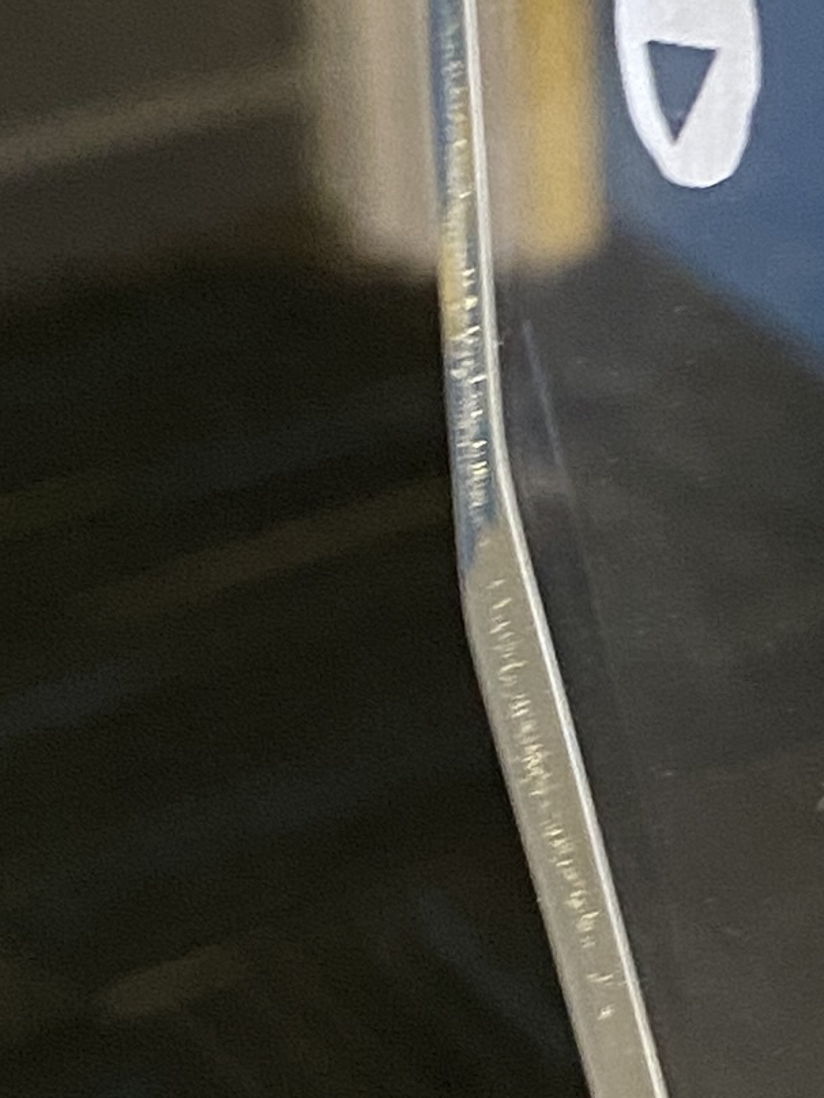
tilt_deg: -30.8
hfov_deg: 10.3
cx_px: 1764
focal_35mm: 130
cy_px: 432
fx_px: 4124
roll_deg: -6.1
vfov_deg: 15.2
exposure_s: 1/50
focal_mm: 4.25
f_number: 1.8
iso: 125
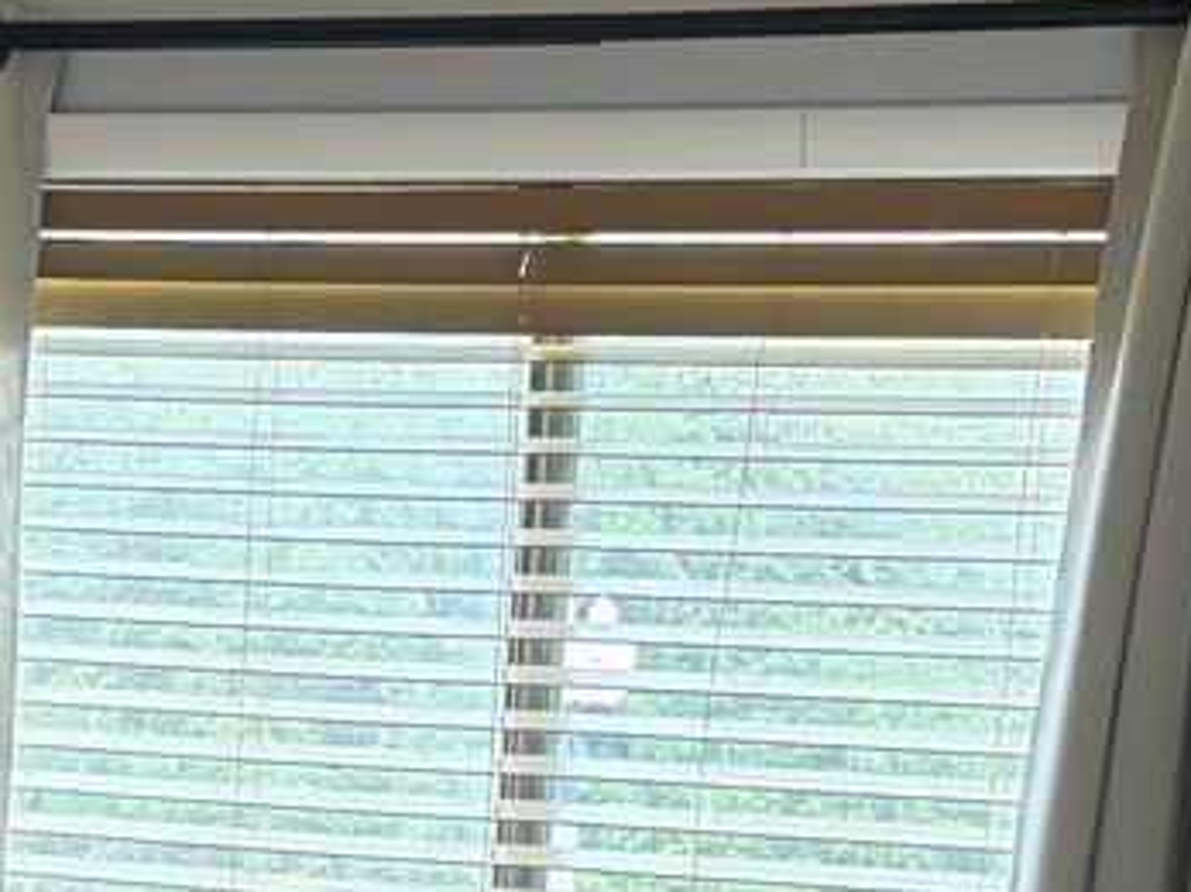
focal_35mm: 120
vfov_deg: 12.0
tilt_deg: -2.6
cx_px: 161
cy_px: 1101
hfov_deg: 16.2
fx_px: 4127
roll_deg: -3.1
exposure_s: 1/104
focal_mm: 5.96
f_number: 1.6
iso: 125
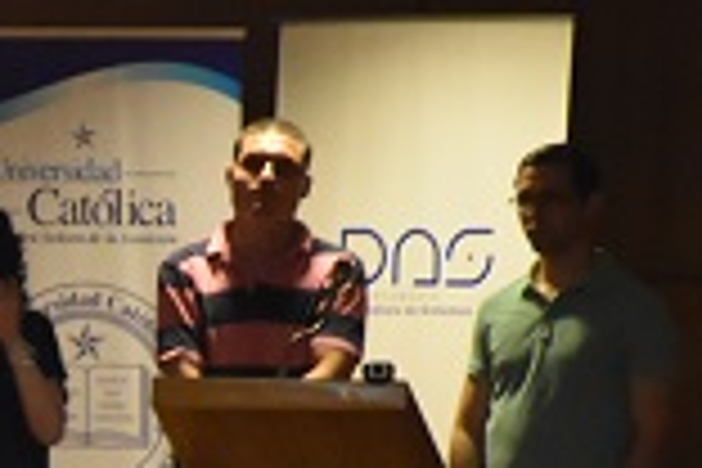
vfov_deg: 2.1
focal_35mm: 647
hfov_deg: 3.2
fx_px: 12616
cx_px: -220
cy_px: 594
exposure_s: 1/60
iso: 5600
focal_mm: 112
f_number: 5.6
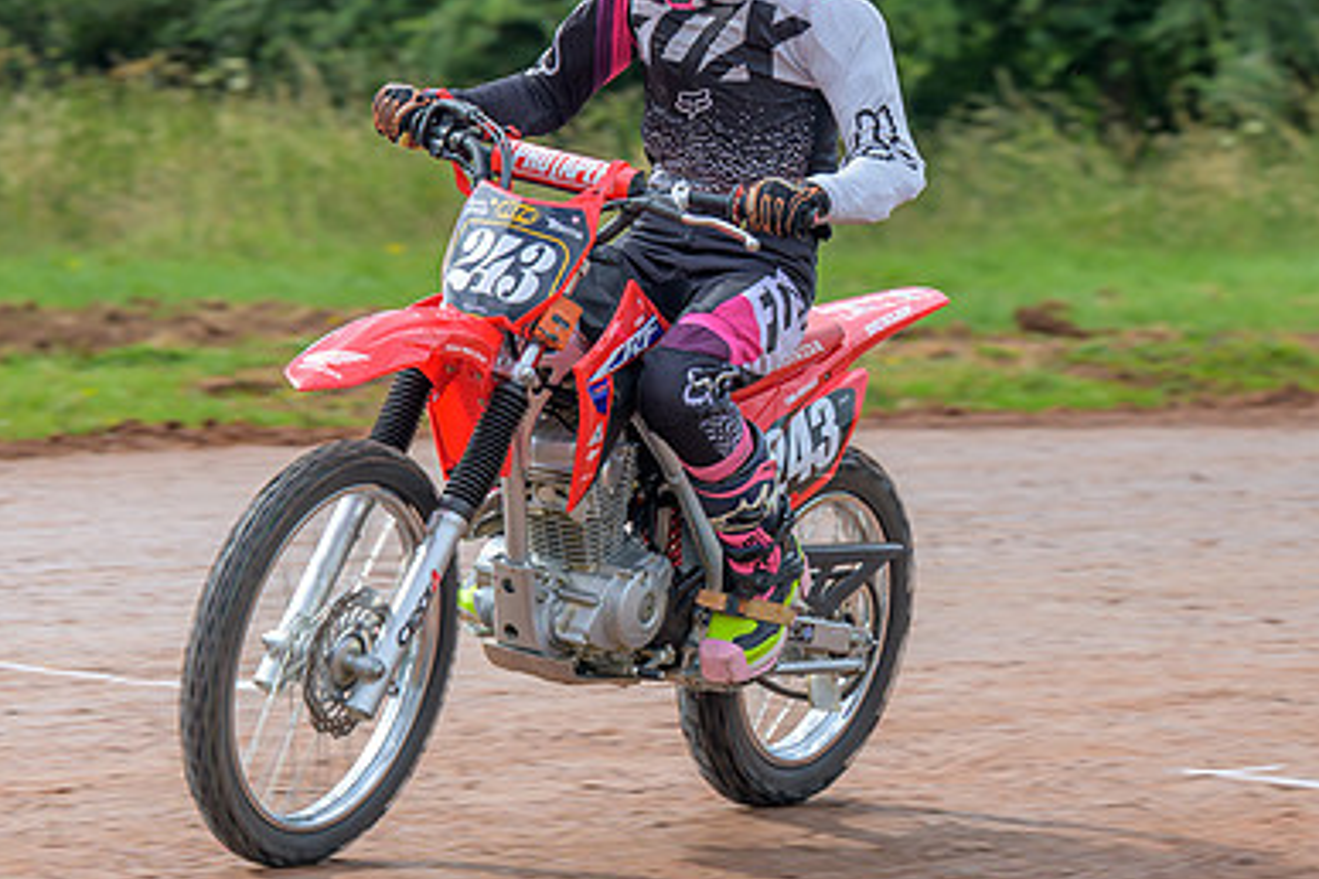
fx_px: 7913
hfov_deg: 9.5
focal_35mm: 216
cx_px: 343
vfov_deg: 6.4
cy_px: 362
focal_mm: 86
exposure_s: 1/320
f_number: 4
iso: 64
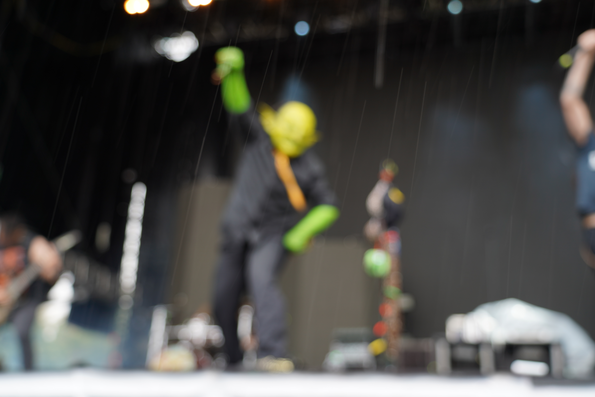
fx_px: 678
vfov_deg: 32.6
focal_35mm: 41
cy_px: 198
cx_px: 298
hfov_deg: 47.4
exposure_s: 1/50
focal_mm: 41
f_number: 4
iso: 100
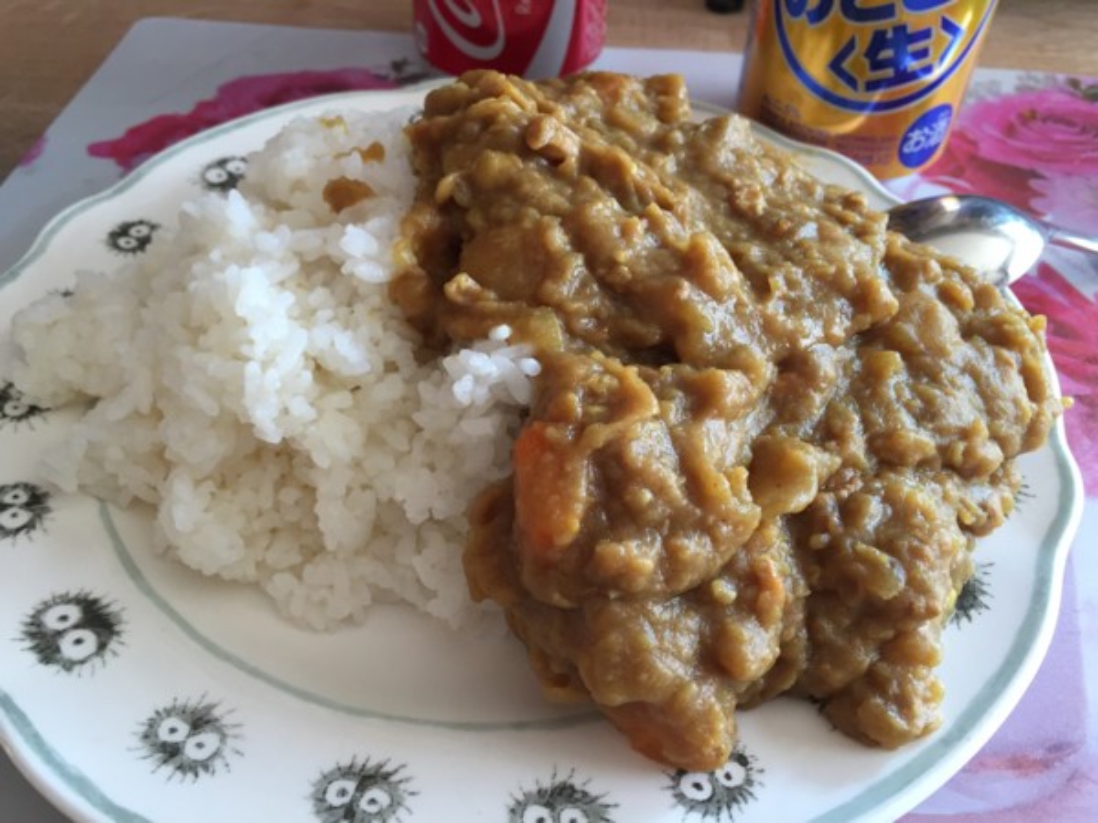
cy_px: 412
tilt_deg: -48.1
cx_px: 549
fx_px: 920
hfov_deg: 61.7
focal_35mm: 29
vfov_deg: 48.2
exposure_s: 1/30
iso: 125
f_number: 2.2
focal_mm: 4.15
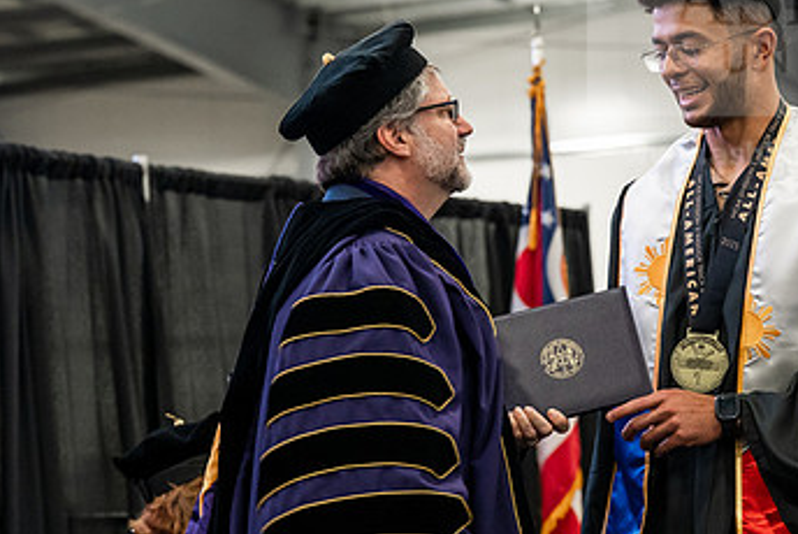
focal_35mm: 145
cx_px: 517
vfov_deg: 9.5
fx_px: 3217
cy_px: 203
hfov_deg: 14.1
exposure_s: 1/200
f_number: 4.5
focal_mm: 86
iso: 4000
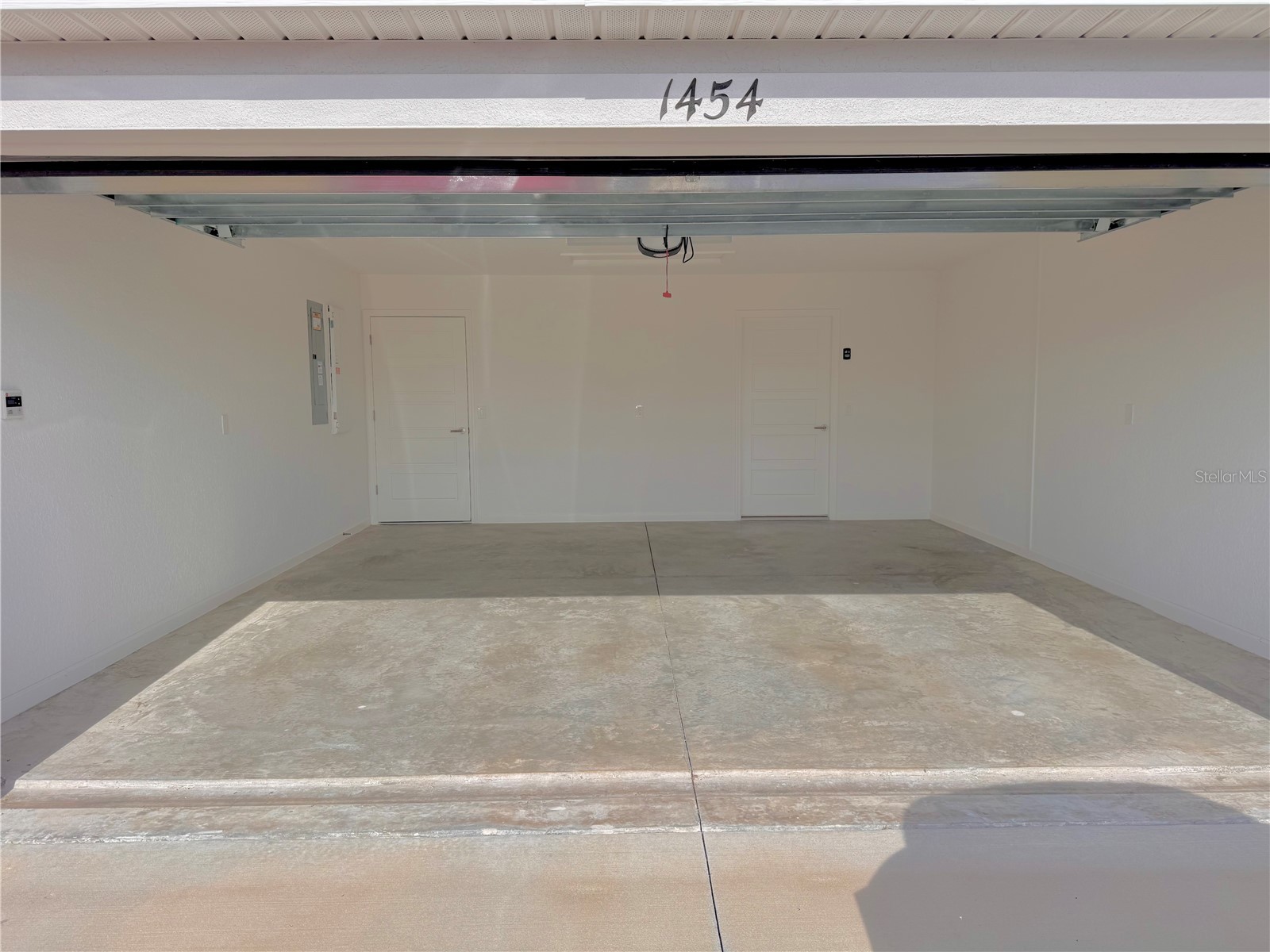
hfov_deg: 71.6
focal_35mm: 24
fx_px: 881
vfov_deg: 56.8
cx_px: 635
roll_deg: +0.3
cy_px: 476
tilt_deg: -6.0
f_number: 1.78
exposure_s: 1/2604
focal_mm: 6.76
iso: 80
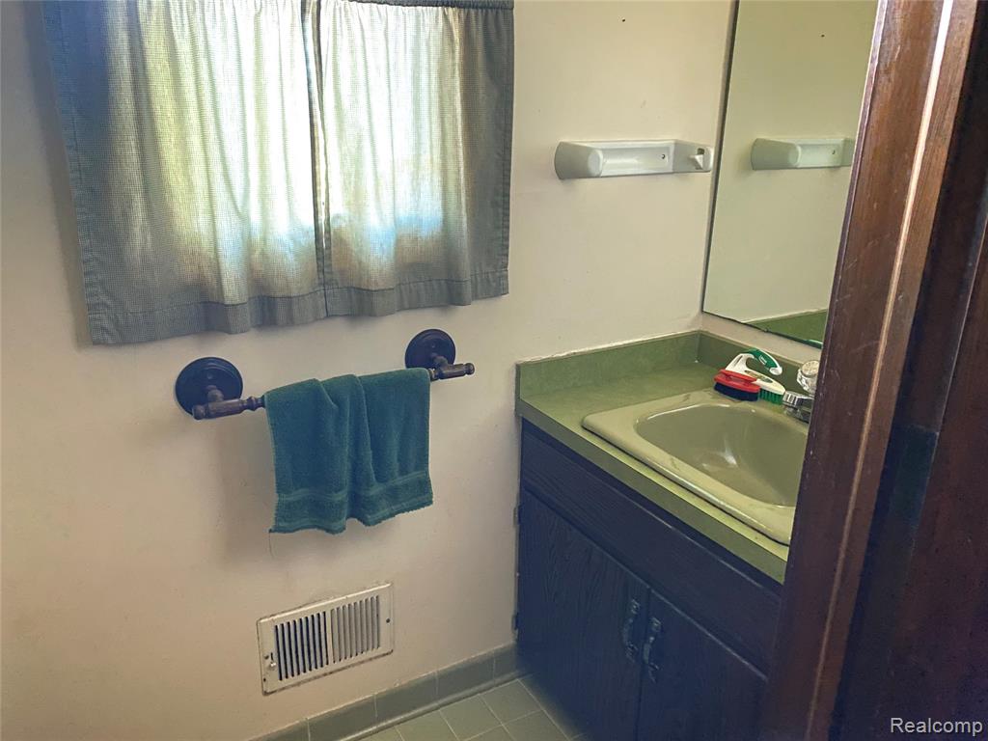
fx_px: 742
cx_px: 494
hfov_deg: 67.3
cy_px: 370
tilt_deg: -20.9
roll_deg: -1.6
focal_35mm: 26
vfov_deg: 53.1
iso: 2000
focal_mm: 4.25
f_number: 1.8
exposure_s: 1/15
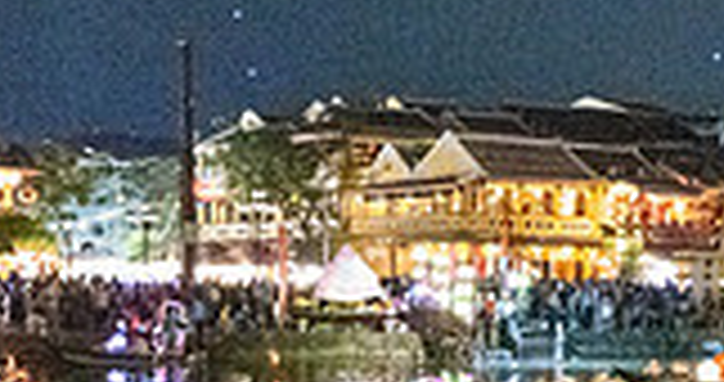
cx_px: 439
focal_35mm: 93
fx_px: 1760
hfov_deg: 23.2
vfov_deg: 12.2
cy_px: 435
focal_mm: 24
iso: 9000
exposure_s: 1/100
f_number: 2.8
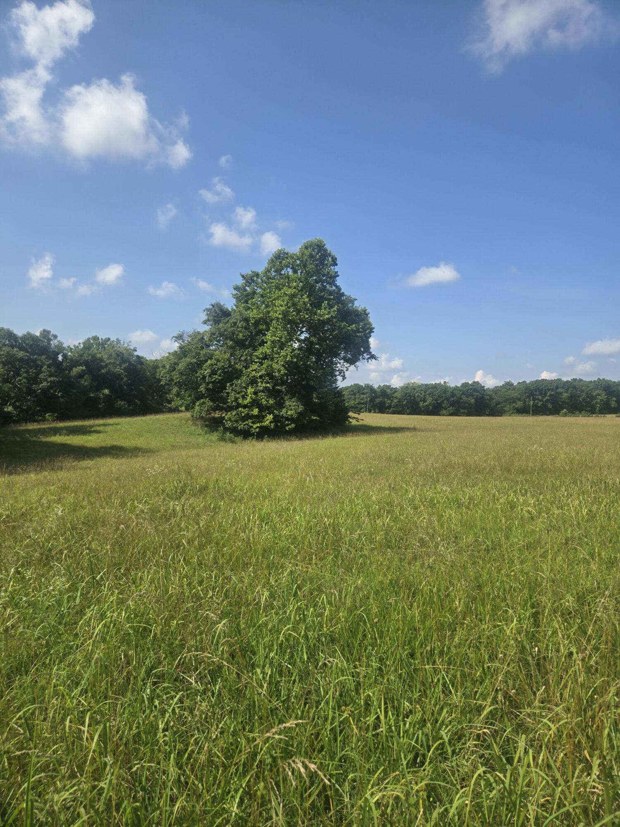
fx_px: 549
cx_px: 310
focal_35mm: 23
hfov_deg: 58.9
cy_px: 414
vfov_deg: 73.9
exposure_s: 1/2071
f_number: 1.8
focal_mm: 5.4
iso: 25
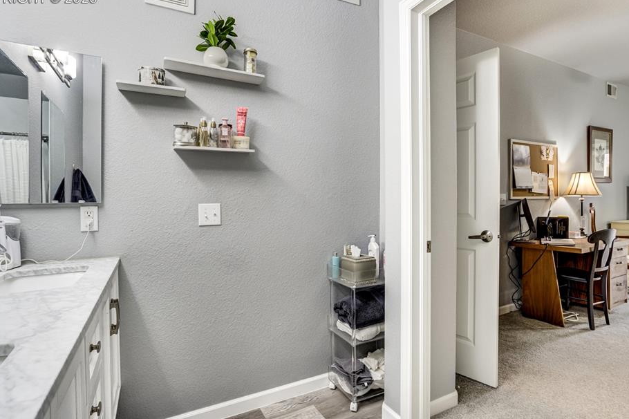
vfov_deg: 67.3
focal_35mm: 18
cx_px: 315
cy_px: 201
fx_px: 314
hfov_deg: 90.0
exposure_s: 1/13
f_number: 7.1
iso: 1250
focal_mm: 16
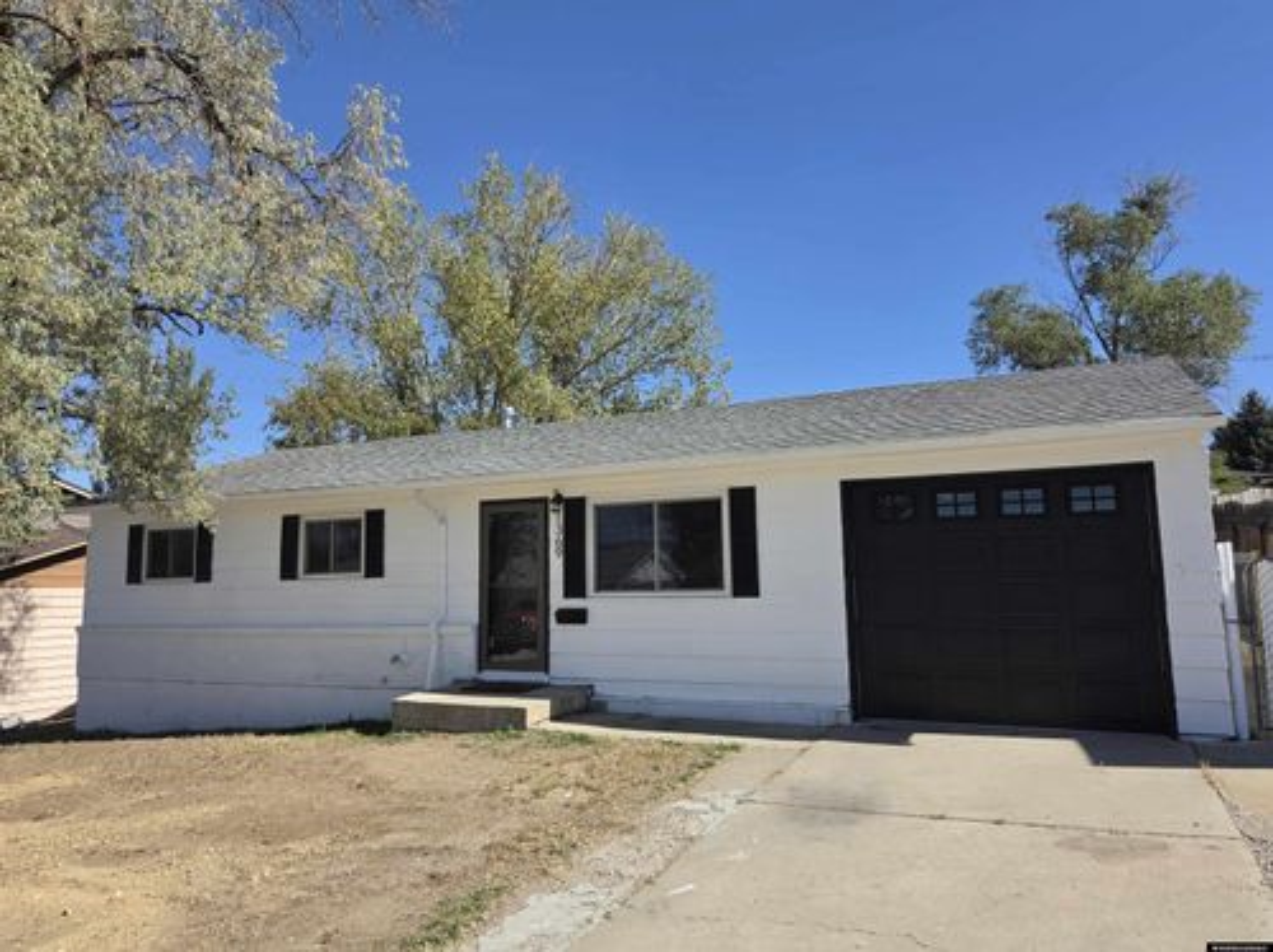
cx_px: 636
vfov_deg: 58.8
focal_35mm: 23
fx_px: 845
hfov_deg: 74.0
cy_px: 476
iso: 80
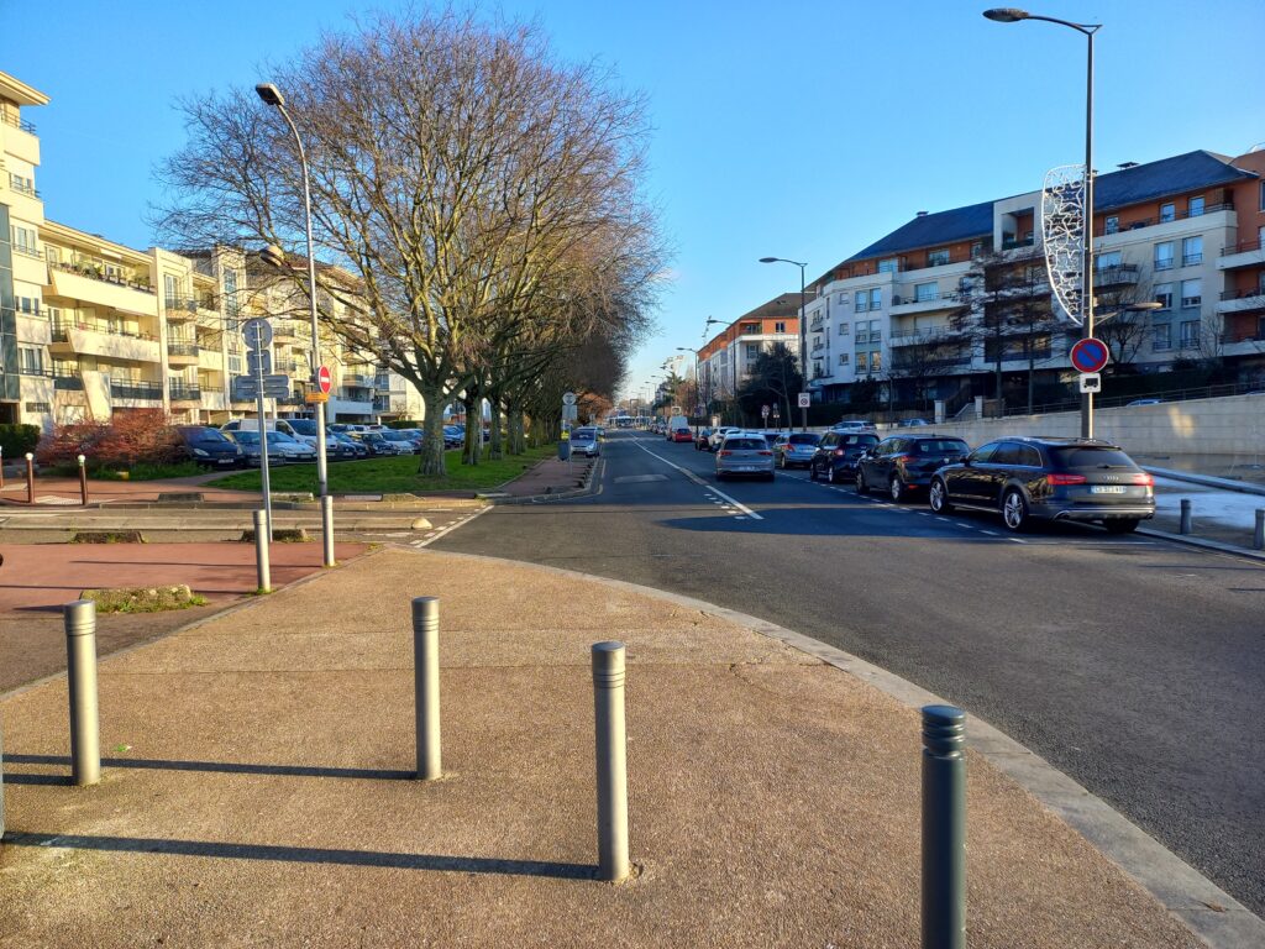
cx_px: 632
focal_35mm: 25
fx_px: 914
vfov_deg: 54.9
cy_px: 474
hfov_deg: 69.4
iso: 50
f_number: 1.8
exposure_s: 1/391
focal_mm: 4.65
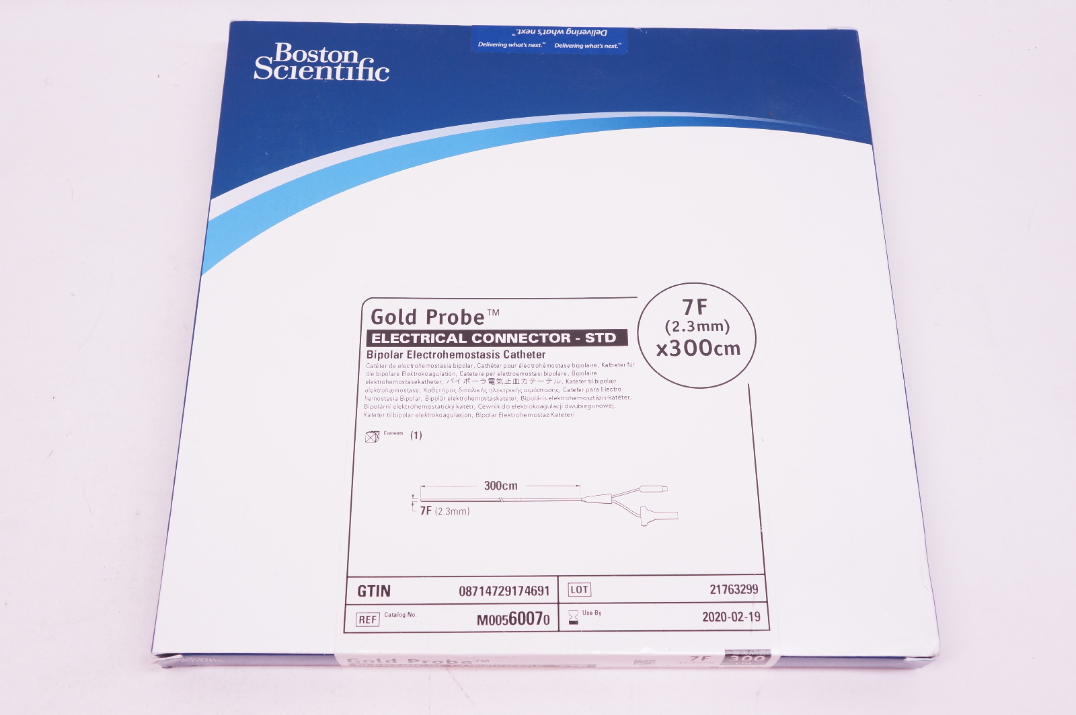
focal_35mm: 39
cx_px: 538
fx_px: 1164
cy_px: 358
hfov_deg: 49.6
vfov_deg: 34.1
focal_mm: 26
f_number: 7.1
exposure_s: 1/50
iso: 400
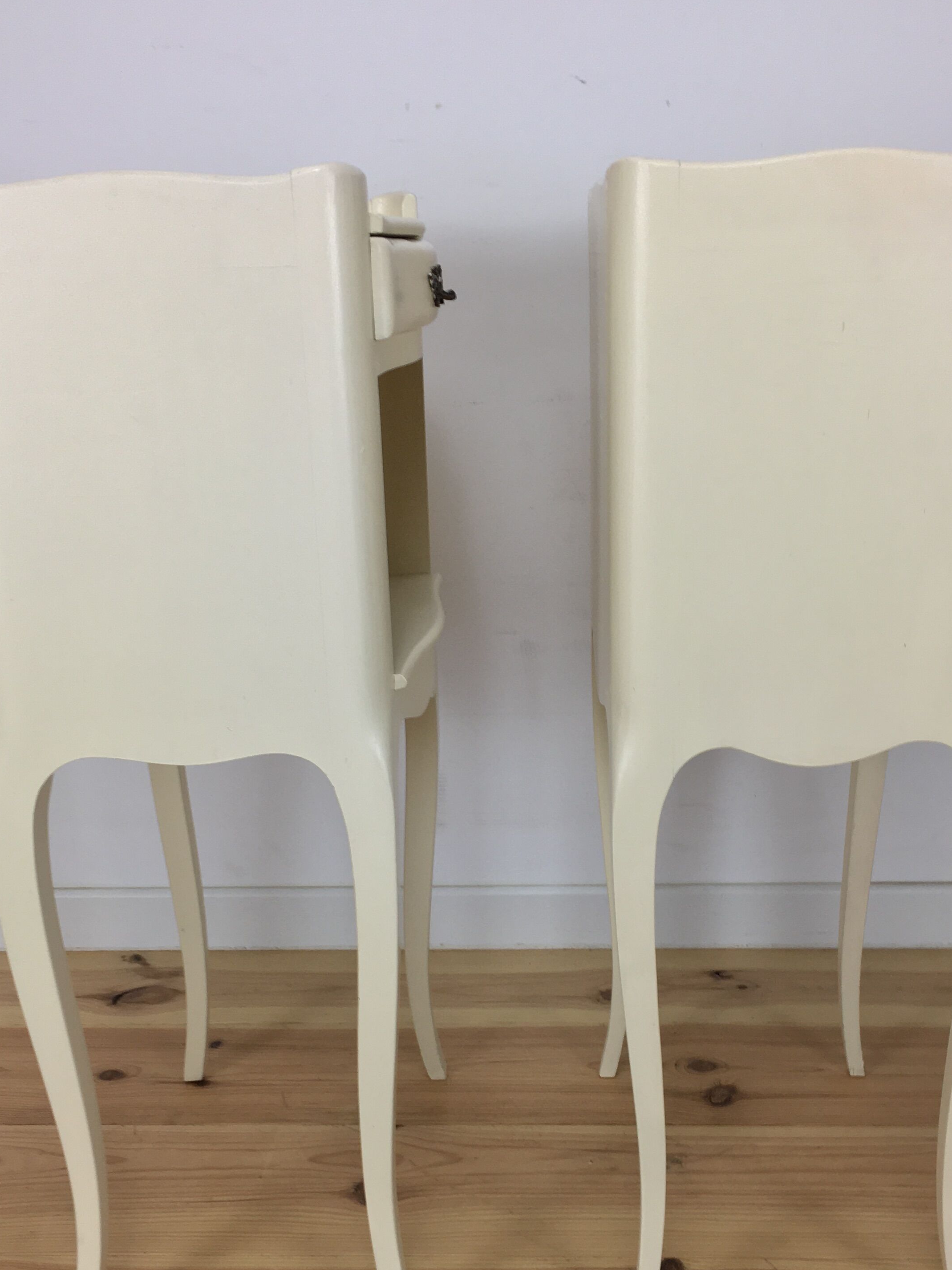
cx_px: 504
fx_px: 1503
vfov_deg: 45.4
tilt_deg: -18.9
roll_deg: +1.4
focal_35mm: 41
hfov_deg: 35.1
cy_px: 787
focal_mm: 4.15
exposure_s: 1/33
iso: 32
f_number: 2.2
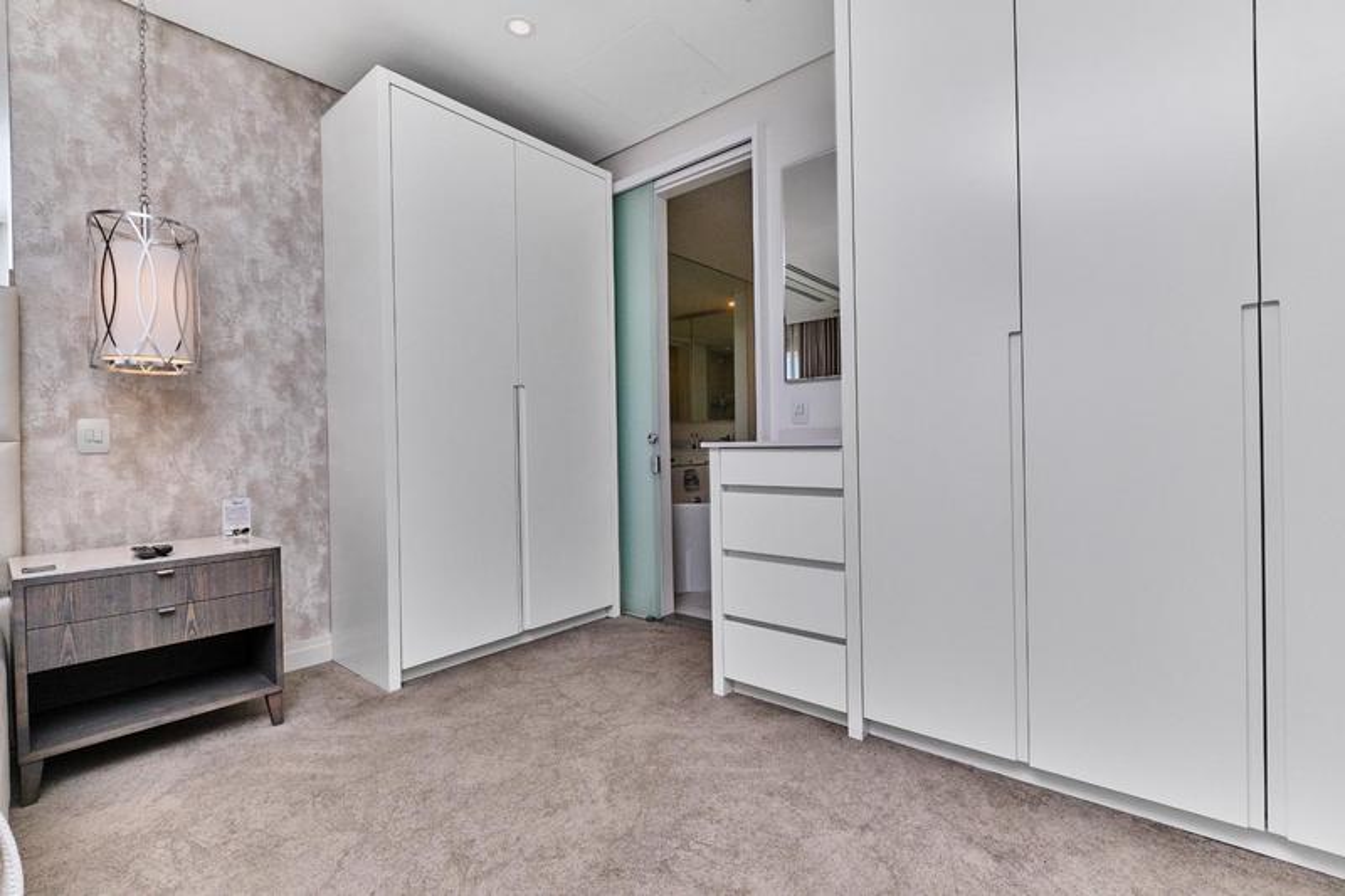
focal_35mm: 15
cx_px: 672
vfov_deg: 77.3
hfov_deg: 100.4
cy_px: 448
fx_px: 560
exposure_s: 1/200
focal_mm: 10
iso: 800
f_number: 8
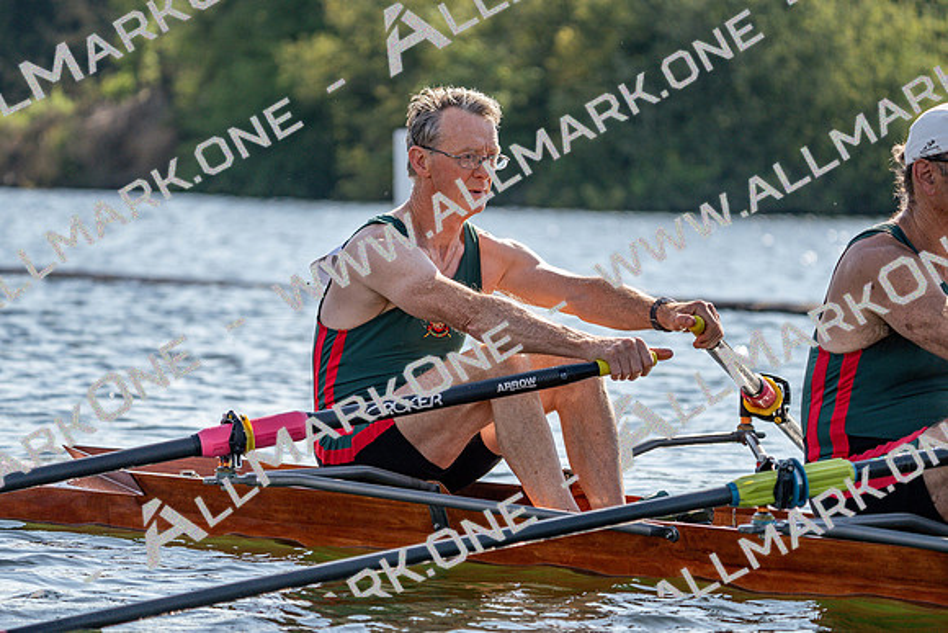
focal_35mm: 200
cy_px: 316
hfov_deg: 10.3
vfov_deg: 6.9
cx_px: 474
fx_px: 5268
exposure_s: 1/1600
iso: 250
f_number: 5.6
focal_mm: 200
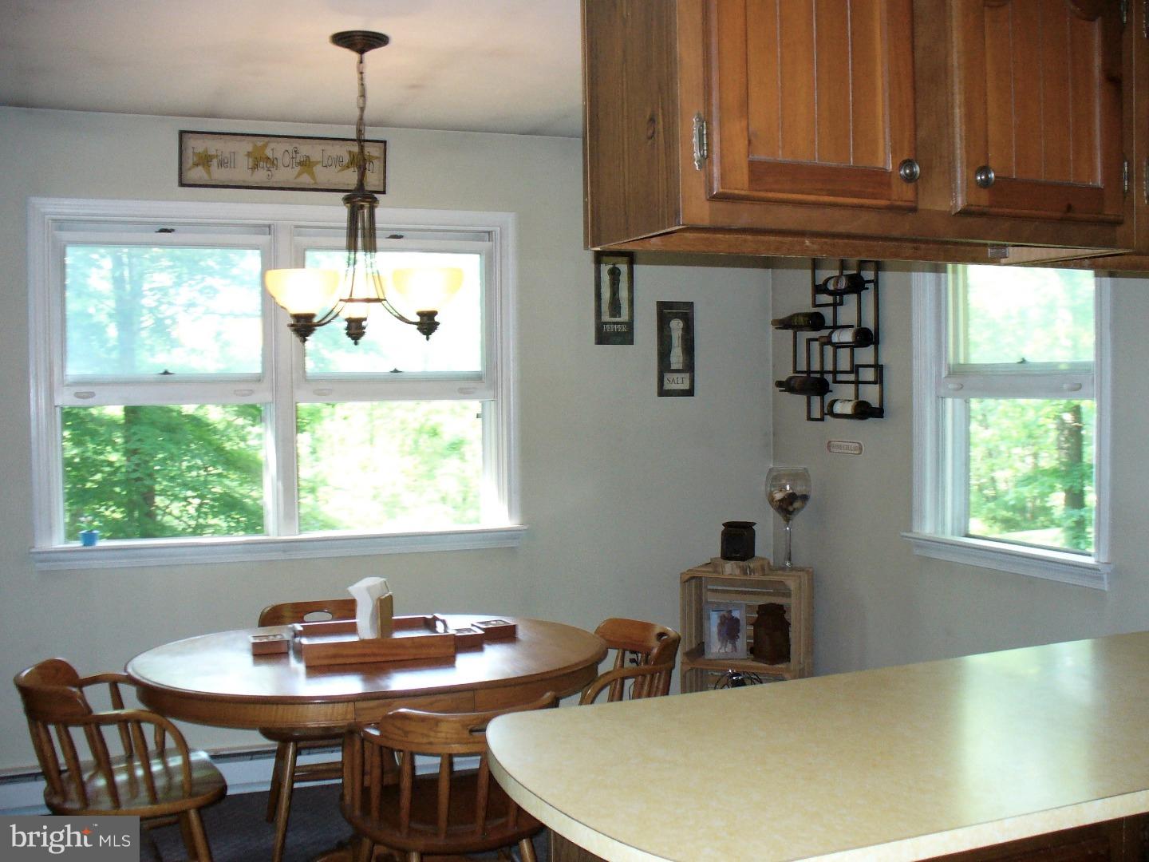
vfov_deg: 38.7
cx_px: 574
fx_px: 1228
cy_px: 431
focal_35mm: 37
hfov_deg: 50.1
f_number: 2.8
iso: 200
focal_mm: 6.1
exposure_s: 1/30
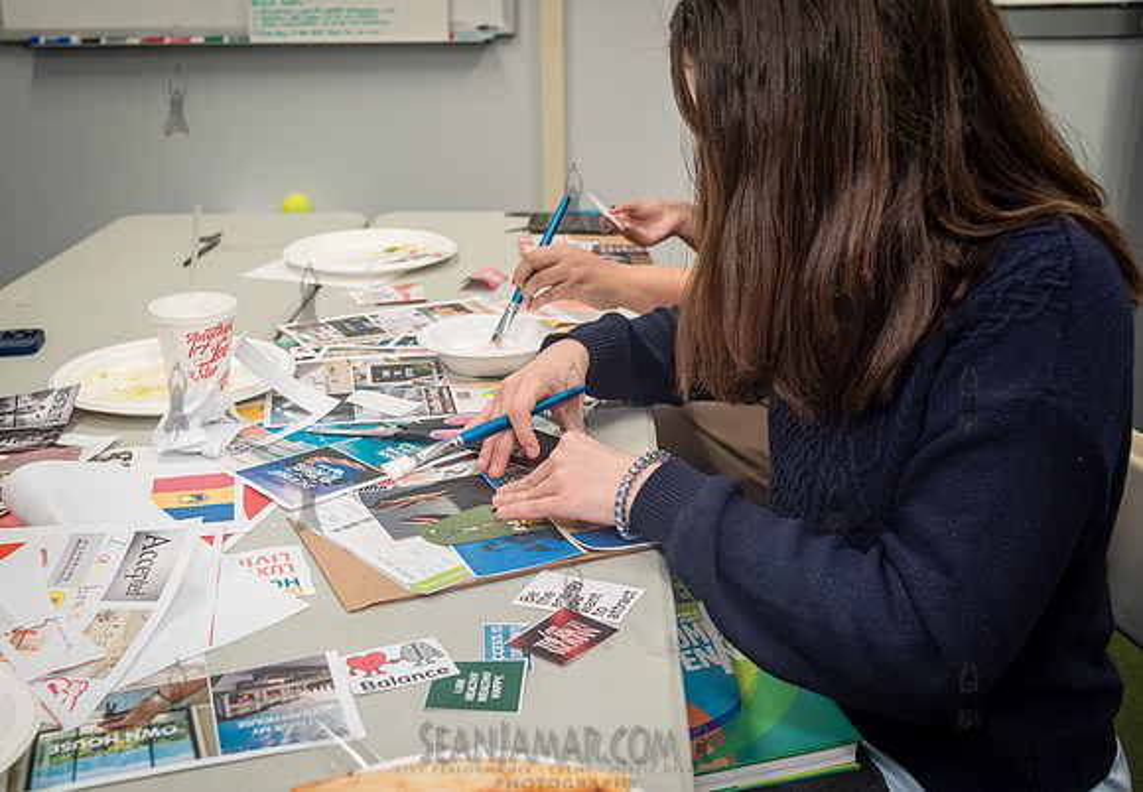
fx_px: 1261
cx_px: 495
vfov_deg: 34.9
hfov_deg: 48.6
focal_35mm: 39
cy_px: 432
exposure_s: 1/320
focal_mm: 35
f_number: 4.5
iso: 2500
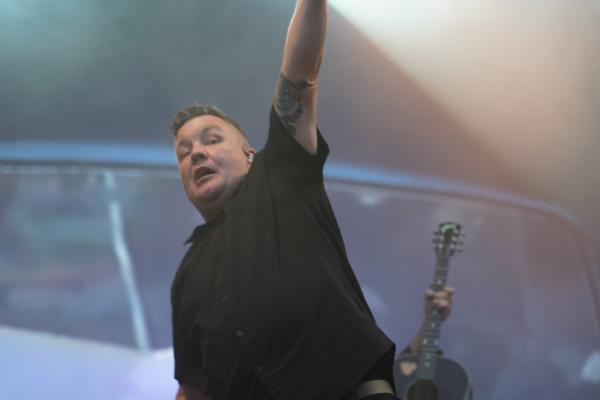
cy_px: 200
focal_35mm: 105
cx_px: 300
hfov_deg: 19.5
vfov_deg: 13.0
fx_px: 1750
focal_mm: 105
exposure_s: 1/160
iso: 500
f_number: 4
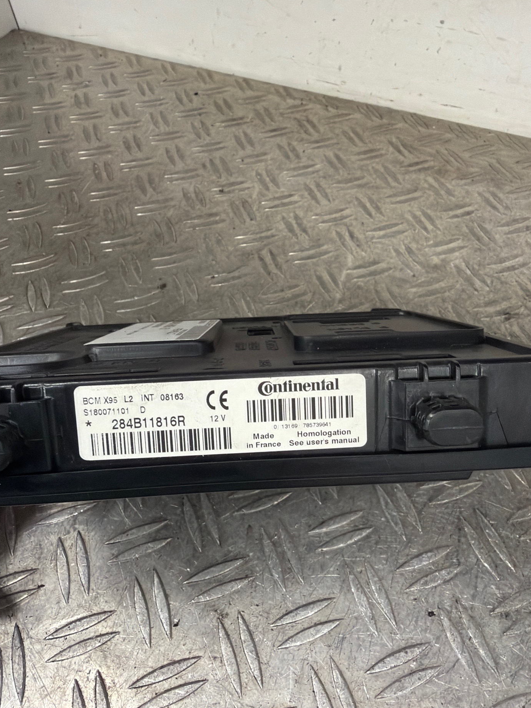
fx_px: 532
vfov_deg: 67.3
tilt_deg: -52.2
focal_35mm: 26
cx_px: 271
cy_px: 354
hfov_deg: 53.1
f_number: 2.2
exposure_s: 1/50
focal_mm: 2.22
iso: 200
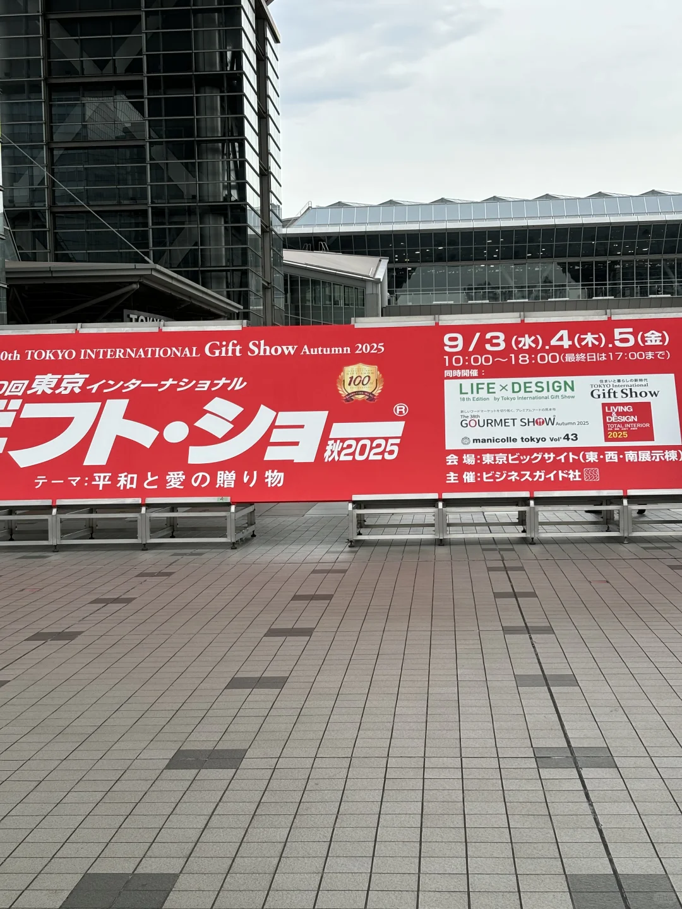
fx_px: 1366
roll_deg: +1.0
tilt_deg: -2.5
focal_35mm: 52
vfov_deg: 36.8
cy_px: 454
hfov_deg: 28.0
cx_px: 341
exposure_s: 1/781
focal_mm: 5.96
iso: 32
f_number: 1.6
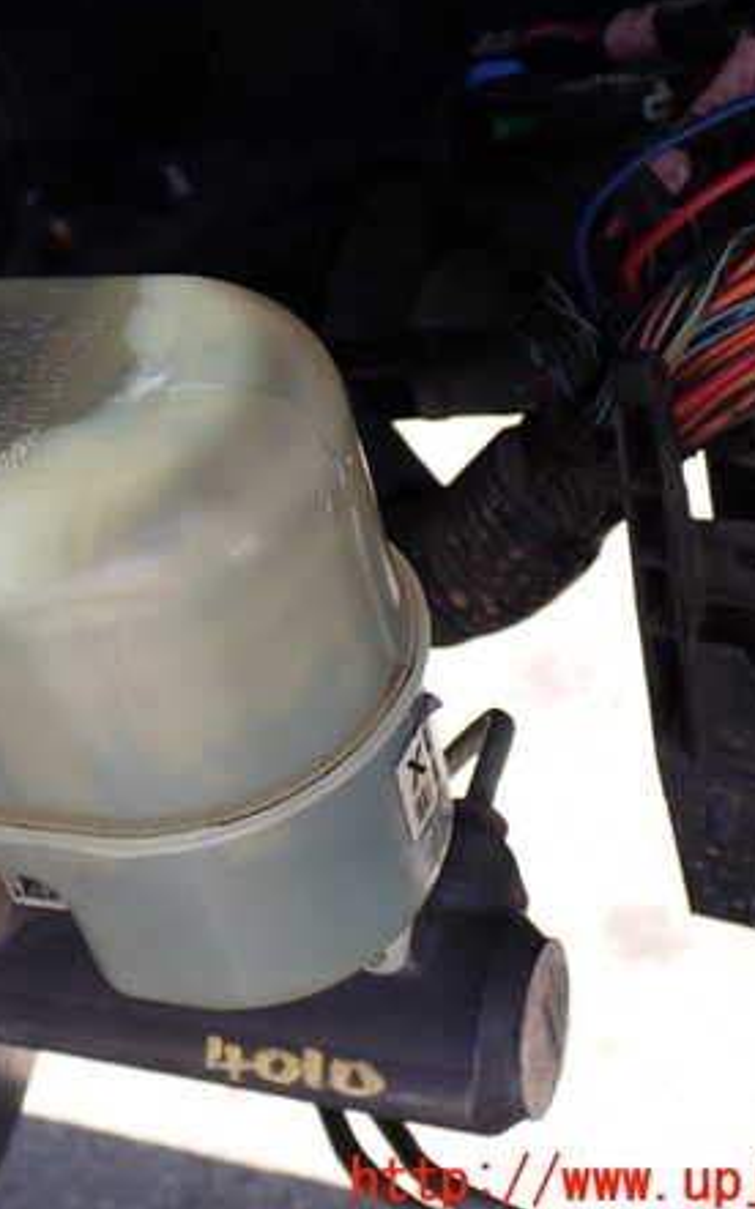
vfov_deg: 34.6
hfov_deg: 21.7
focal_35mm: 59
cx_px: 148
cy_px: 602
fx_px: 1944
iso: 100
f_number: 2.8
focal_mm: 7.31
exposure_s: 1/160
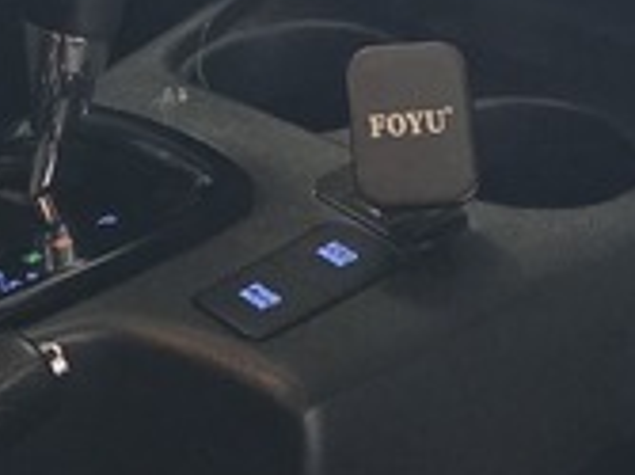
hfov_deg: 13.9
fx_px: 2585
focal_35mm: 141
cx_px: 91
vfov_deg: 10.2
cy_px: -220
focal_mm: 6.25
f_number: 1.7
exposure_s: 1/100
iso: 1250
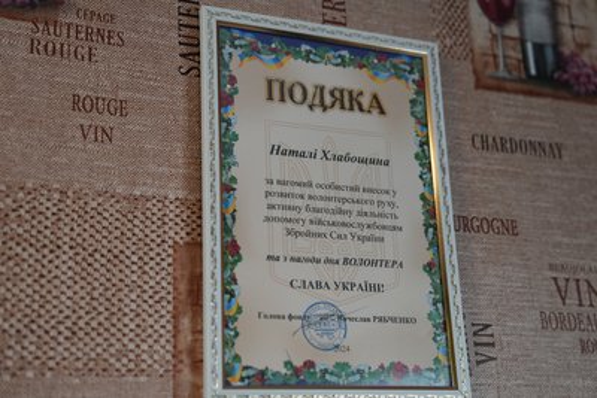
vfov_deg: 24.6
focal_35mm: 55
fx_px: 912
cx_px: 298
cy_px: 199
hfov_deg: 36.2
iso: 4000
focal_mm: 55
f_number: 2.8
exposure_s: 1/125
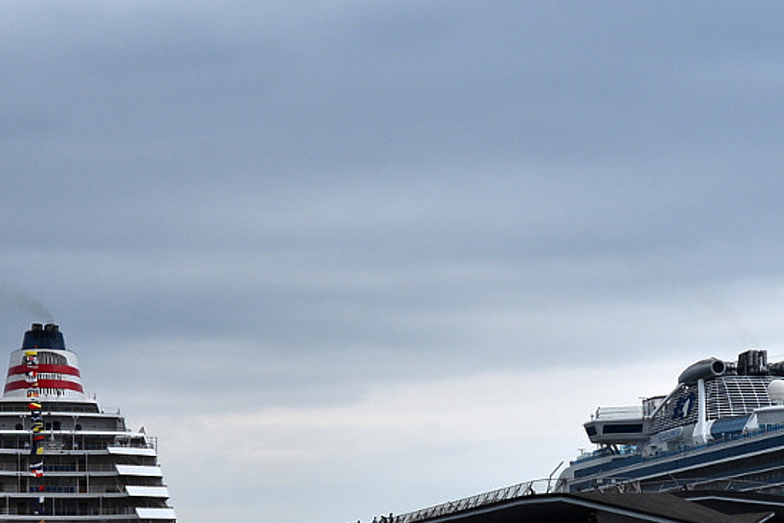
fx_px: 2221
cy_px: 523
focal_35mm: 102
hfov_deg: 19.8
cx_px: 623
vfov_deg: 13.2
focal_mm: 35
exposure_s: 1/500
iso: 100
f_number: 8
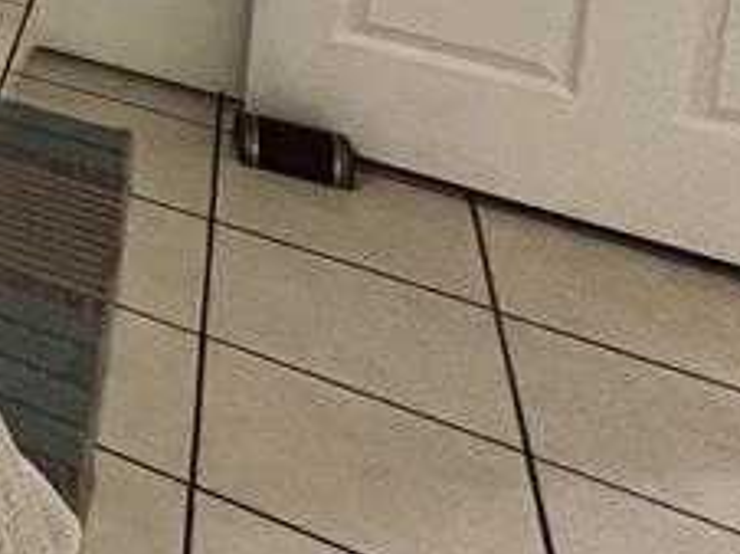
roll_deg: +0.2
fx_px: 1260
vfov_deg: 18.4
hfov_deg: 17.7
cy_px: -485
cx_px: -842
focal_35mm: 59
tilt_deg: -7.0
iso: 200
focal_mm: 1.57
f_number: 1.8
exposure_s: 1/60
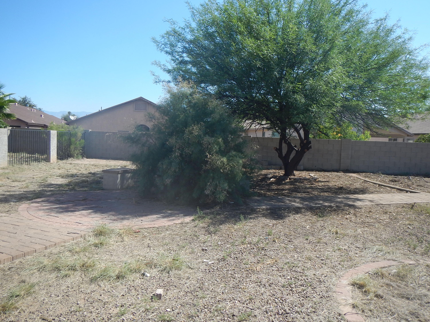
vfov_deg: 49.7
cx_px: 215
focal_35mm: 28
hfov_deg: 63.4
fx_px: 348
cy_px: 161
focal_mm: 5
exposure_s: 1/640
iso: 125
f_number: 3.9
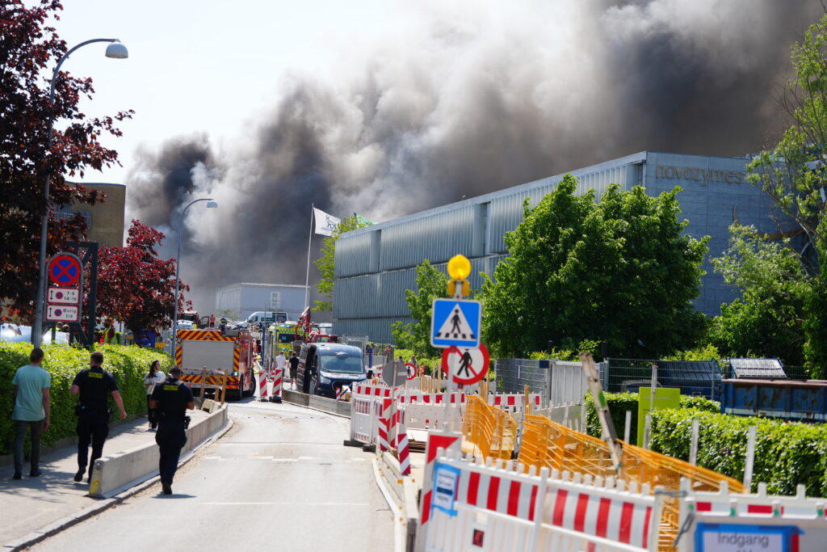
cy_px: 276
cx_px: 414
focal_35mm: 70
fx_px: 1608
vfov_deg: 19.5
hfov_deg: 28.8
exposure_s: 1/3200
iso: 160
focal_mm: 70
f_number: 2.8
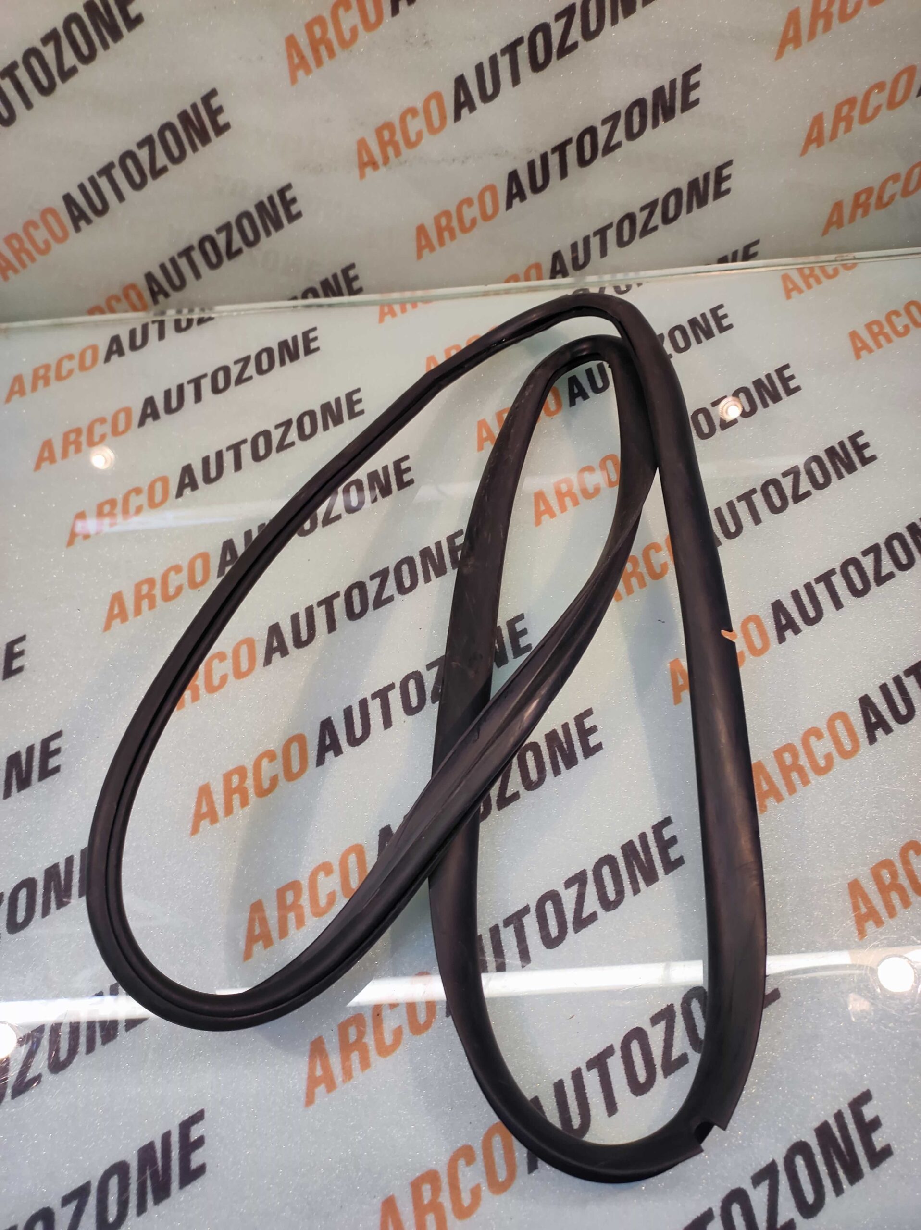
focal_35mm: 17
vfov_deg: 91.1
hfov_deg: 74.7
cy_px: 615
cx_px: 460
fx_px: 604
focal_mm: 4.74
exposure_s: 1/33
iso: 113
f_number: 1.79
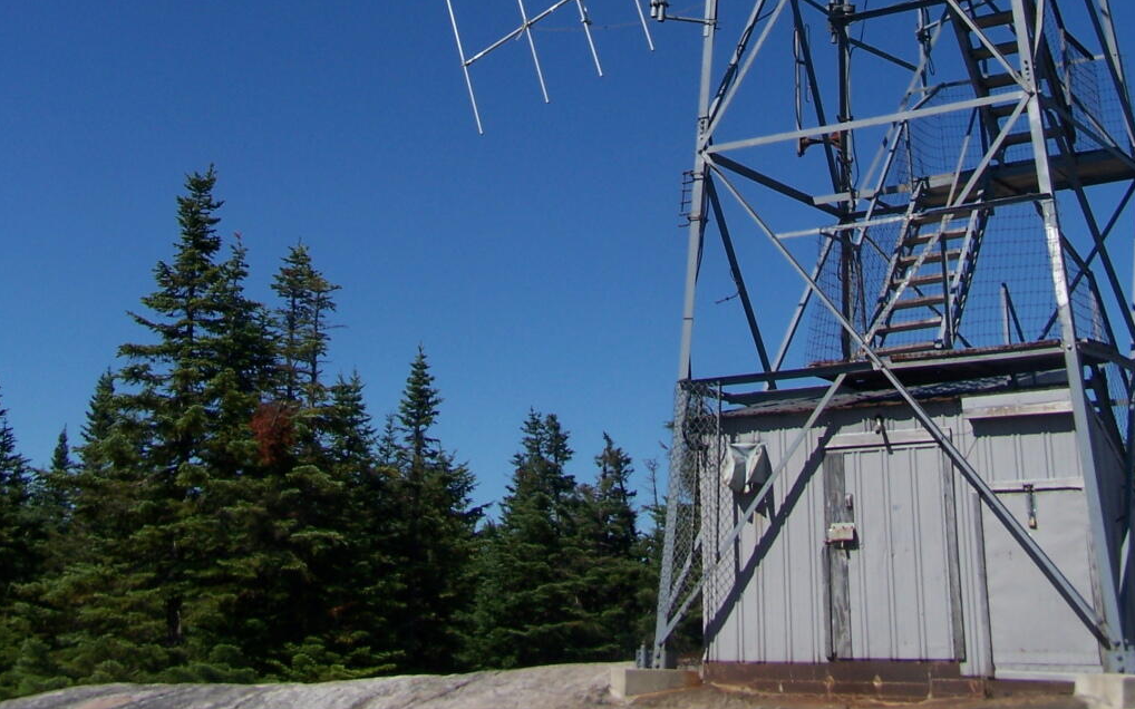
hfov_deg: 37.5
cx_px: 566
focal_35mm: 54
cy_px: -36
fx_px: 1670
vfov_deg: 22.8
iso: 80
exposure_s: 1/640
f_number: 5.6
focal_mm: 6.3
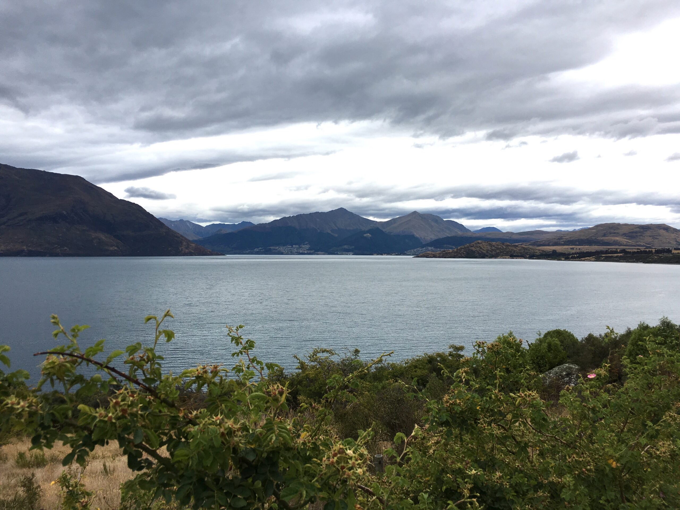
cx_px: 340
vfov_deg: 48.2
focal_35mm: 29
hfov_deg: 61.7
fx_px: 570
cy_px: 255
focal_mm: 4.15
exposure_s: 1/2404
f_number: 2.2
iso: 25
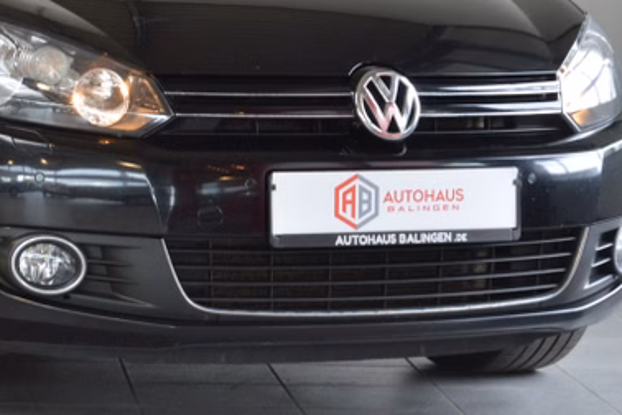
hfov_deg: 11.1
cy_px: 117
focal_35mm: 184
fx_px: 3179
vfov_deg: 7.5
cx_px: 23
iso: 800
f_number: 5
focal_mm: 58
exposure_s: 1/60
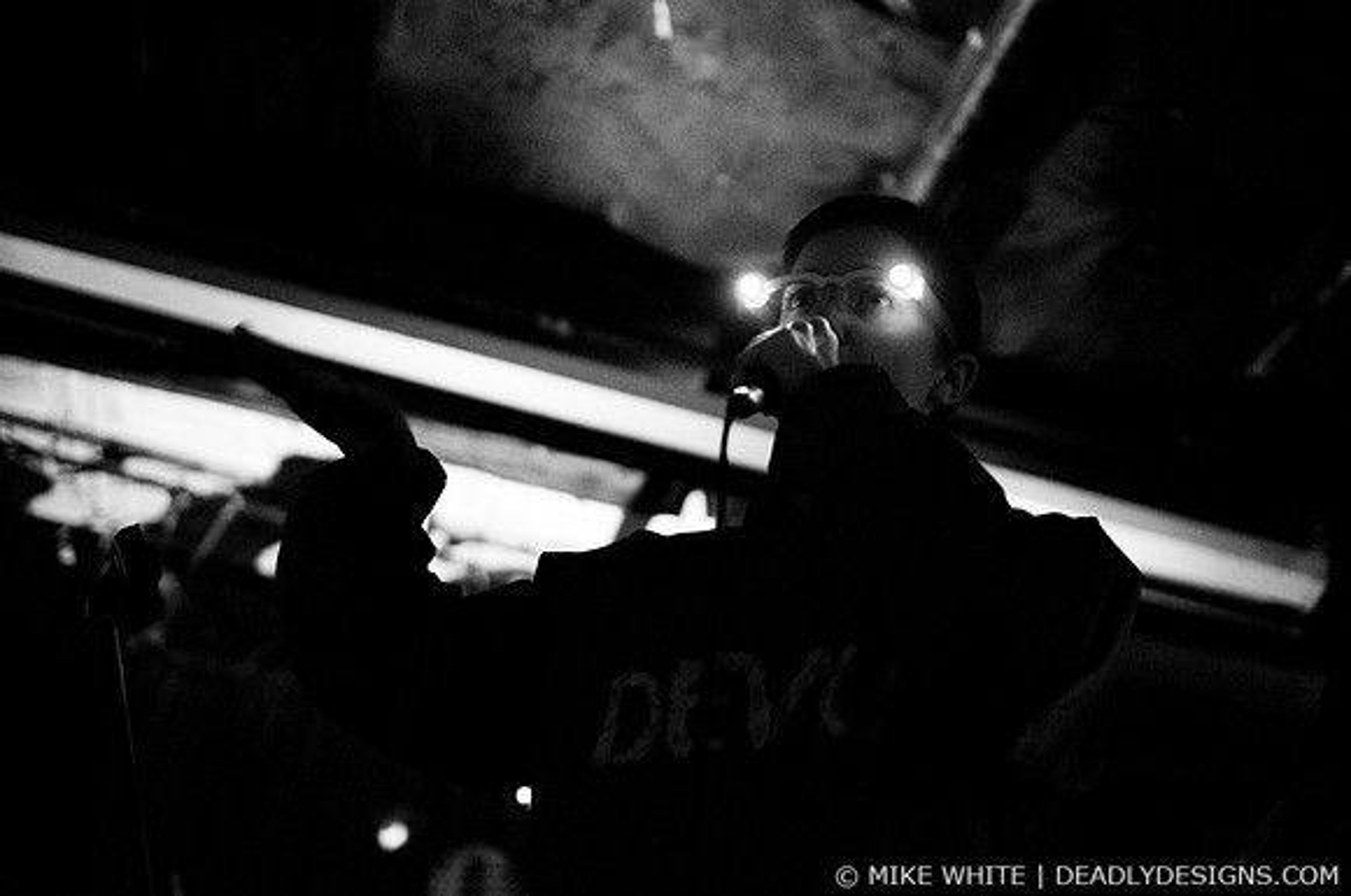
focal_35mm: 45
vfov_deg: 29.8
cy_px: 448
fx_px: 1686
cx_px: 676
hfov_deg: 43.7
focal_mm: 30
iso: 1250
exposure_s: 1/40
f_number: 1.8
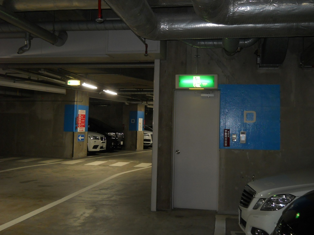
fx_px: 372
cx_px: 157
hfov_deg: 45.8
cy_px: 118
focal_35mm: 41
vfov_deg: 35.1
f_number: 3.1
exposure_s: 1/30
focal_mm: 6.72
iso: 200
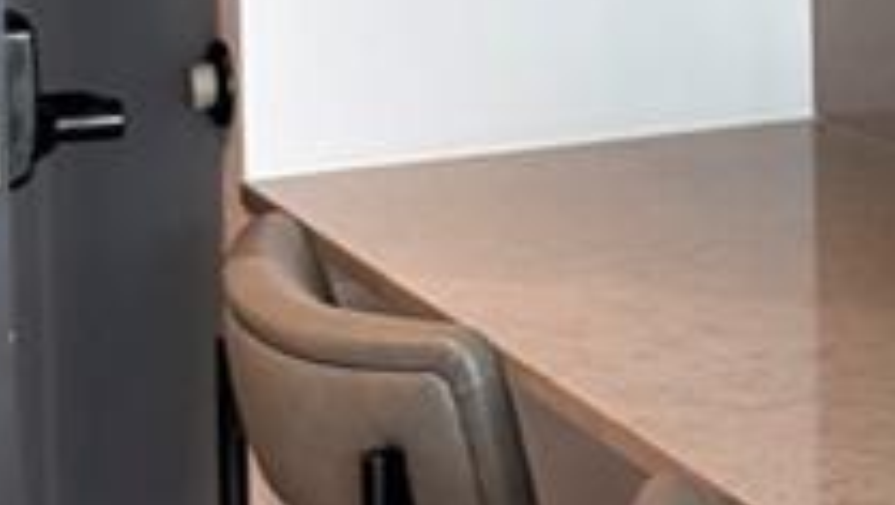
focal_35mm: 150
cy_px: -205
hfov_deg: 13.7
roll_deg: -0.1
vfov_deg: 8.0
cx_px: 1182
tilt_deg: -2.1
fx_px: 3563
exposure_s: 1/120
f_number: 1.78
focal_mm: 6.76
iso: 250
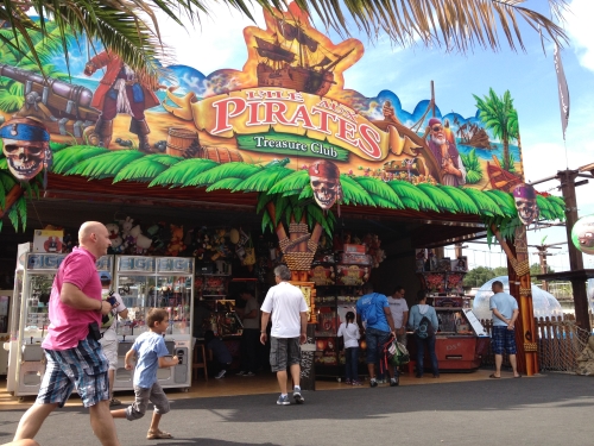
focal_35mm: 35
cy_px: 223
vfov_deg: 40.7
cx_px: 297
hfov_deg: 52.6
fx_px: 601
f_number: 2.4
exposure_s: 1/849
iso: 80
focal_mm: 4.28
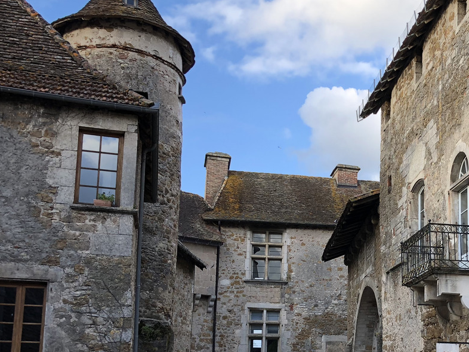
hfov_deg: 32.3
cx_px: 412
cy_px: 293
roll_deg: +0.7
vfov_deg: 25.1
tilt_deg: +10.2
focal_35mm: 57
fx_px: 772
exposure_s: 1/189
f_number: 1.8
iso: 20
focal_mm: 4
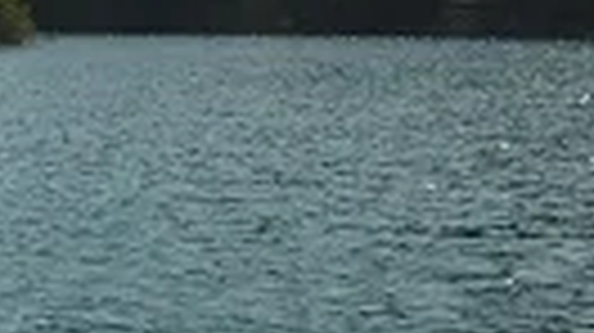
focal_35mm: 191
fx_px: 3006
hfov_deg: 11.1
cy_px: -135
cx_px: -144
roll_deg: +0.3
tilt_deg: +3.1
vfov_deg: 6.3
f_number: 2.2
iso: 25
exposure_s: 1/4808
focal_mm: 4.15
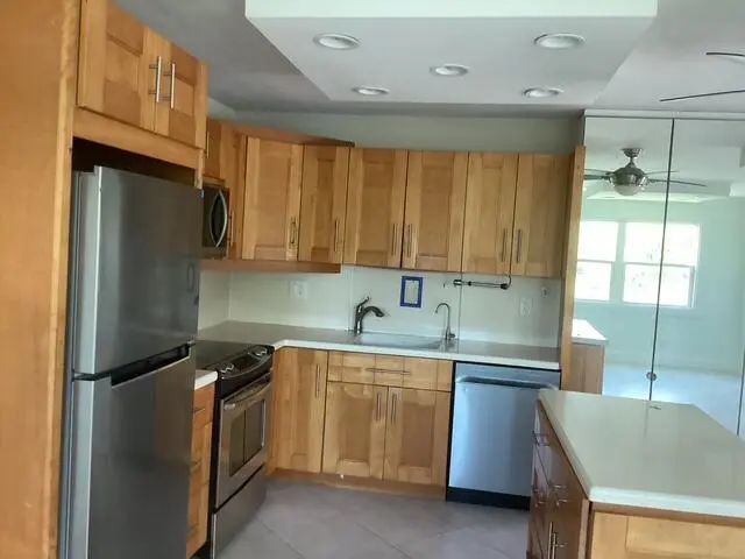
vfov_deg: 45.4
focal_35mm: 31
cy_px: 280
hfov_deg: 58.4
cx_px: 372
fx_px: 667
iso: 320
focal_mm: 3.3
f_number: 2.4
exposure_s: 1/60
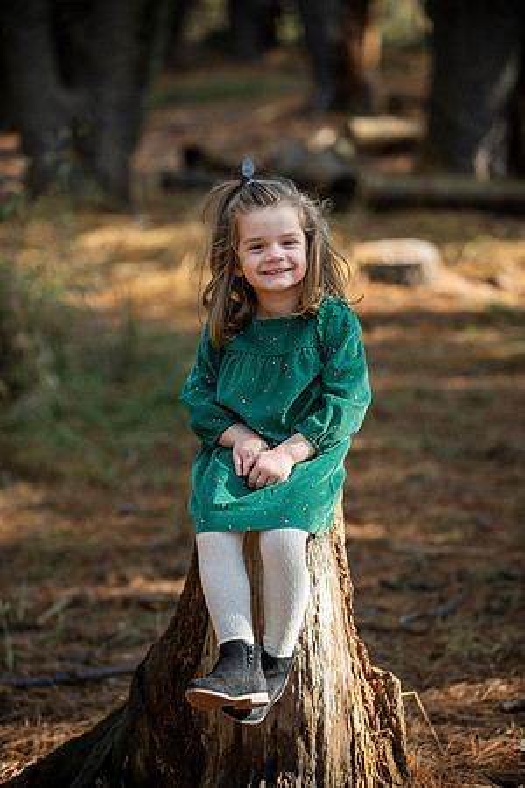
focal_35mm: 105
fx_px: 2297
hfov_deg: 13.0
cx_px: 262
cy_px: 394
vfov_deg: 19.5
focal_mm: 105
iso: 400
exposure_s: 1/1000
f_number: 2.8
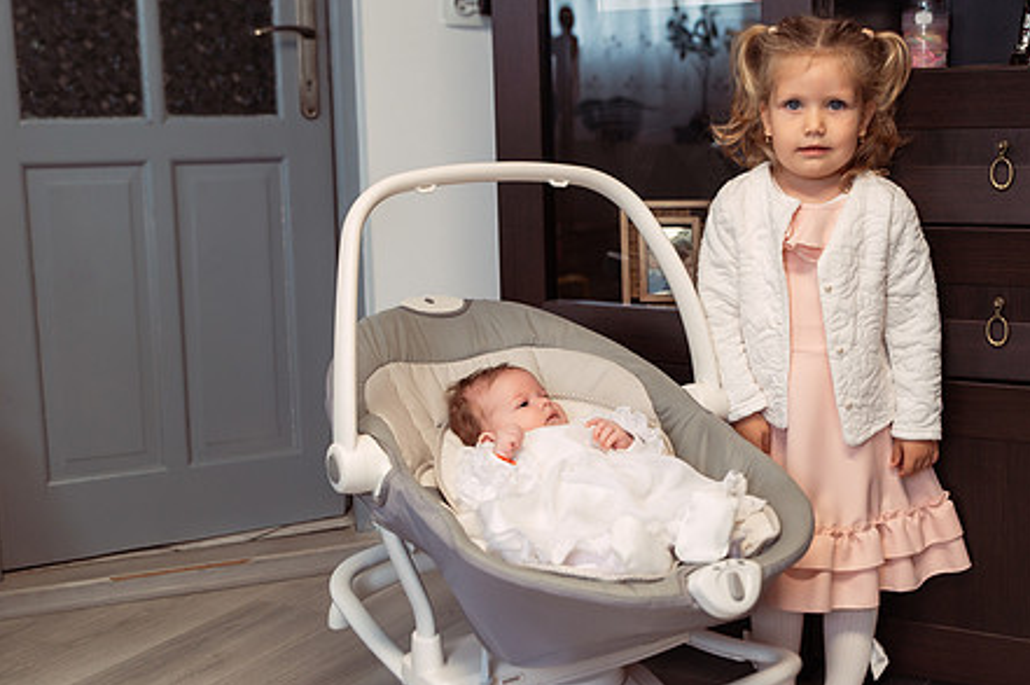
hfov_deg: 39.4
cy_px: 299
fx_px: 1429
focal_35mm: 50
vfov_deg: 26.9
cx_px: 638
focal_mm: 38
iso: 500
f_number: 3.2
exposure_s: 1/125
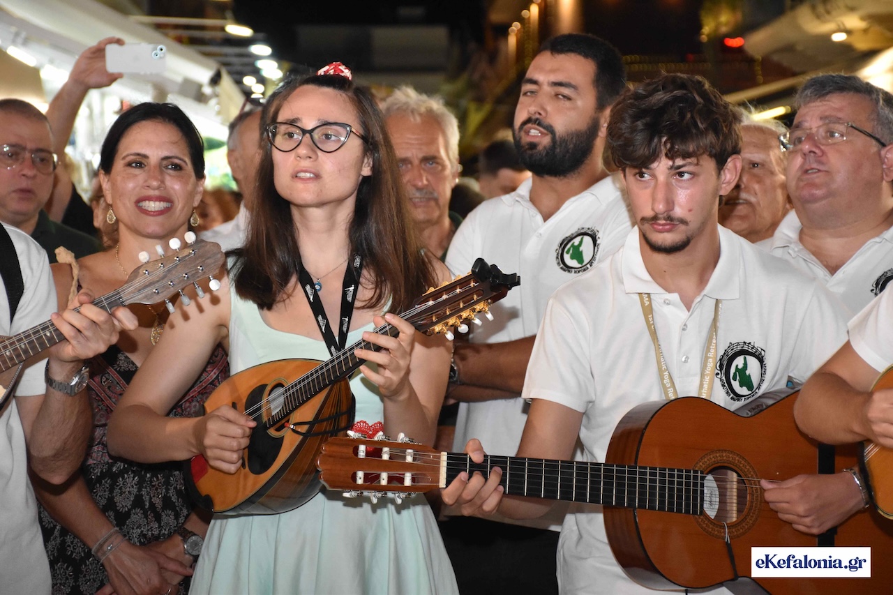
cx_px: 446
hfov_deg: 18.2
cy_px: 298
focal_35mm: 112
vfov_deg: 12.2
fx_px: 2790
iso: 3200
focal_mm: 75
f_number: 5
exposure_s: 1/160
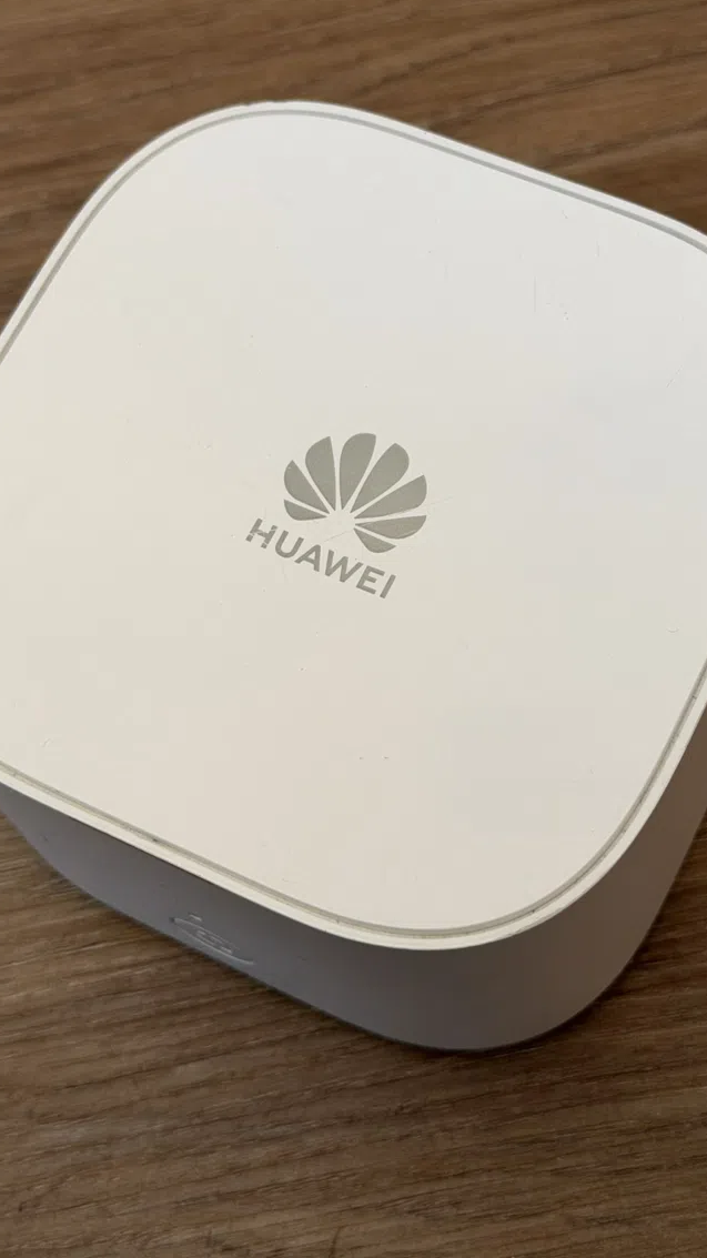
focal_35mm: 63
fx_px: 2100
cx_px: 364
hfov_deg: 19.1
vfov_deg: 33.3
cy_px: 559
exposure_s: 1/60
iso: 125
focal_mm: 6.76
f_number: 1.78
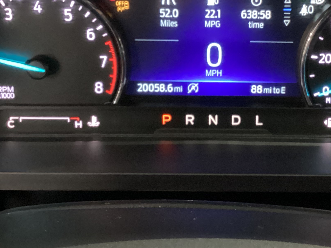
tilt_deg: -25.0
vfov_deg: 23.2
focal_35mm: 63
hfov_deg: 30.5
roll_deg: -1.1
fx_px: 602
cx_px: 223
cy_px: 77
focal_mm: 3.3
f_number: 2.4
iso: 800
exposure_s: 1/15
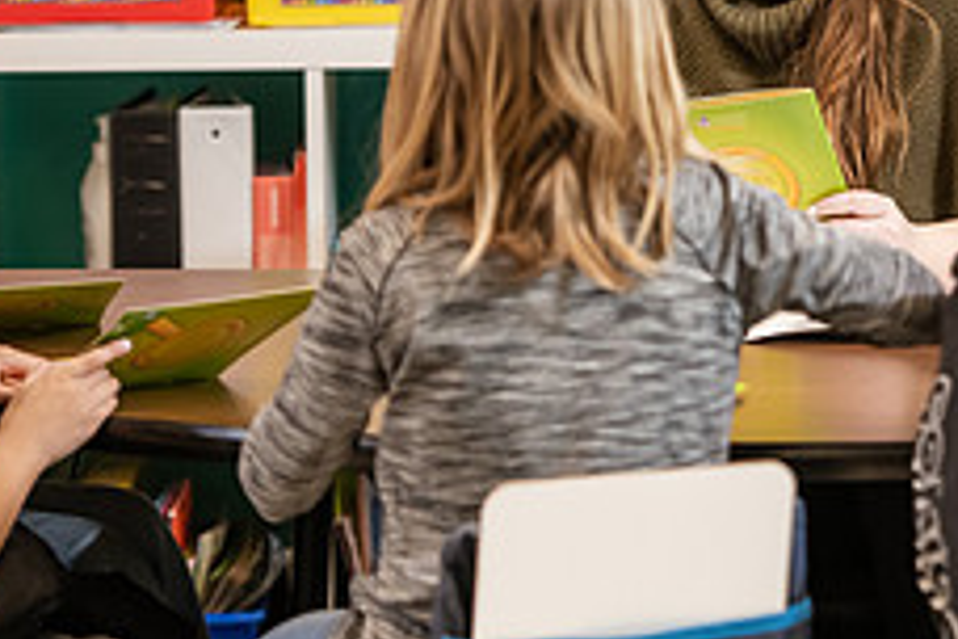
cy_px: 116
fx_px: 7850
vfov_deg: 4.7
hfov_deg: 7.0
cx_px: 920
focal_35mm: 295
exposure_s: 1/200
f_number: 3.2
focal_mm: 116
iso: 1250
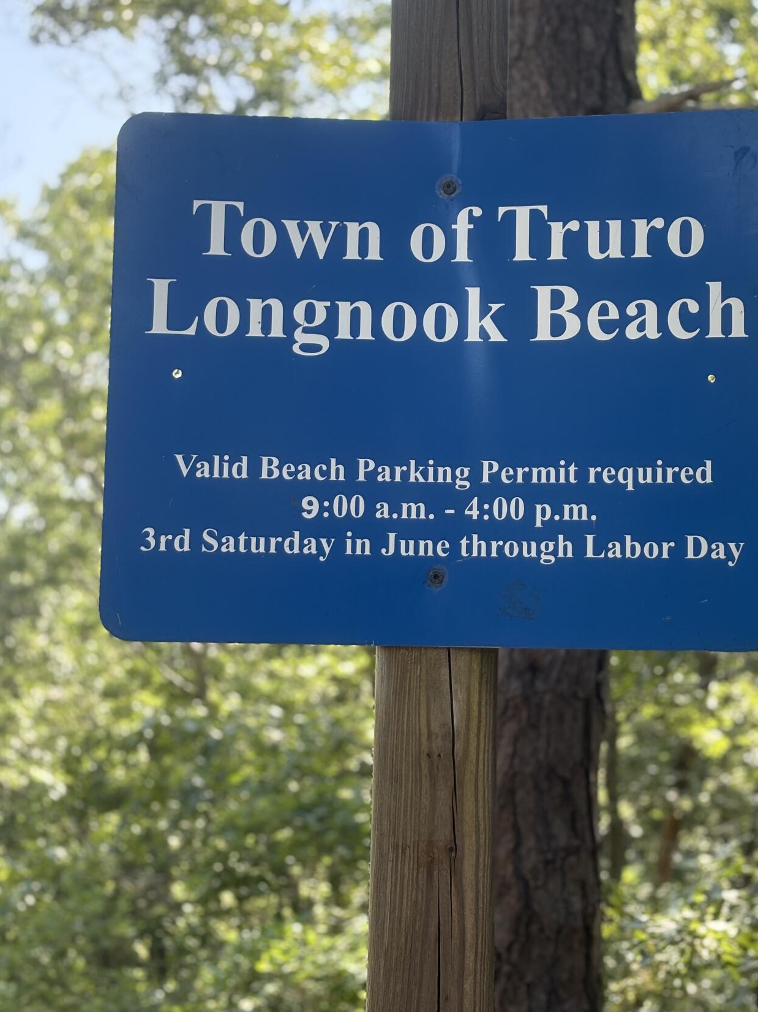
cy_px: 461
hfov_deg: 23.3
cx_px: 448
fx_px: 1840
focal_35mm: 63
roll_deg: +0.7
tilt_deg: +10.3
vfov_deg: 30.7
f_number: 1.6
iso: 50
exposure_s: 1/435
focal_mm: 5.96
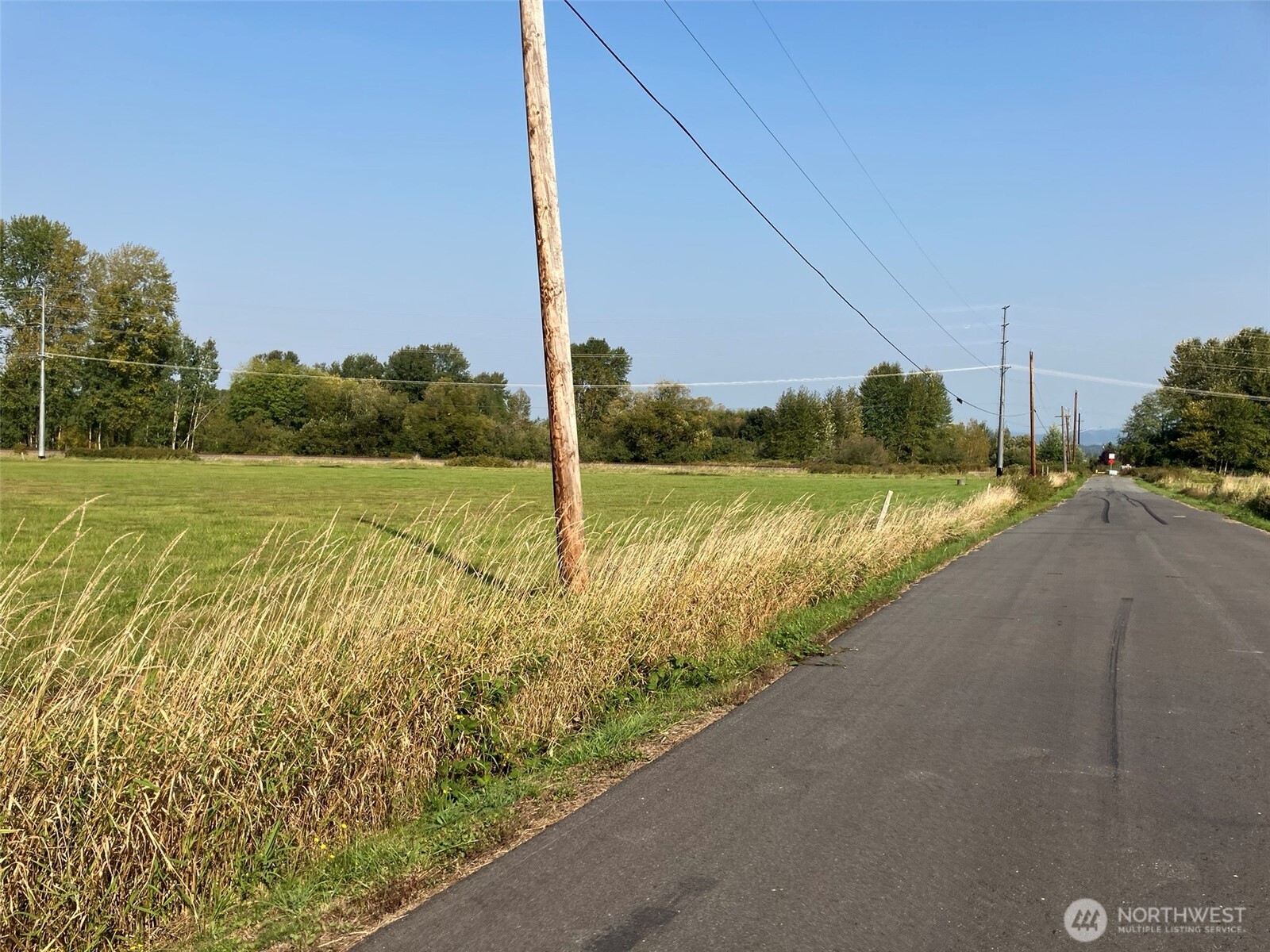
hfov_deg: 63.4
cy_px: 476
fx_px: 1027
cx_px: 635
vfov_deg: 49.7
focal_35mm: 28
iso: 32
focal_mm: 3.99
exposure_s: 1/1736
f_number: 1.8
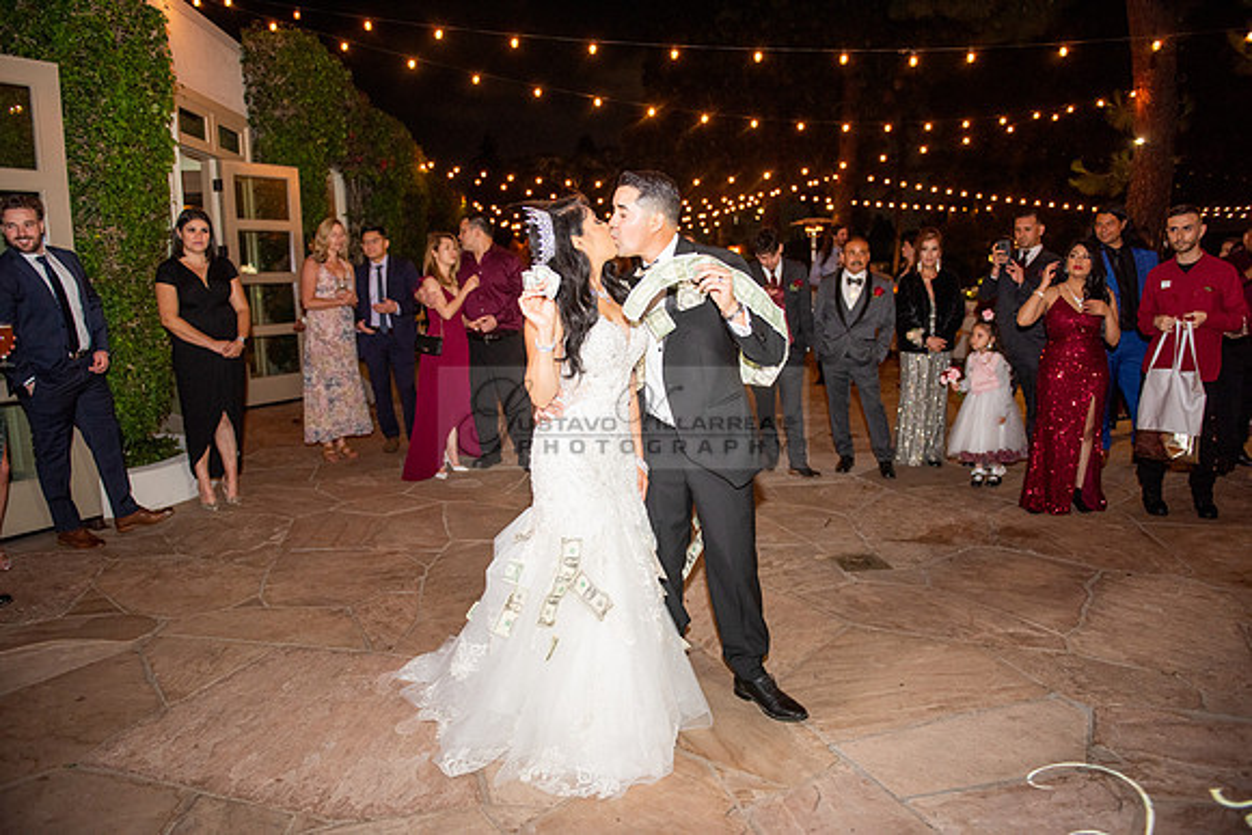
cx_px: 626
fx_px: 835
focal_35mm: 24
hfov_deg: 73.7
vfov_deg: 53.2
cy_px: 418
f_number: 2.8
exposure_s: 1/125
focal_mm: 24
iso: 1250
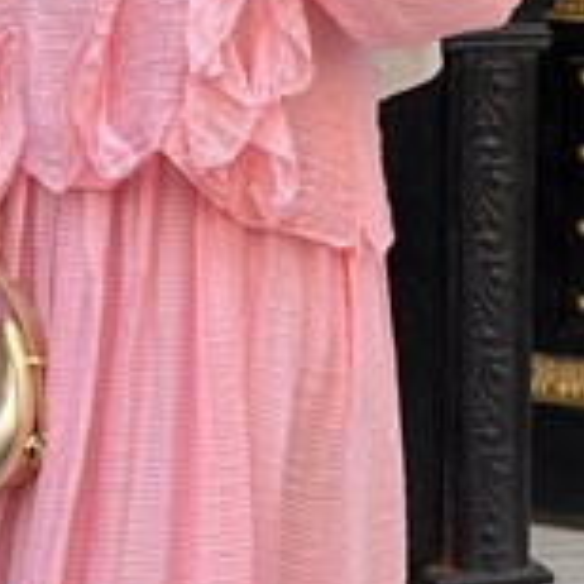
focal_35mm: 147
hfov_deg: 11.9
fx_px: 2806
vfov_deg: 11.6
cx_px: 159
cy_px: -138
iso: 64
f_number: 1.78
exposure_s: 1/587
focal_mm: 6.76
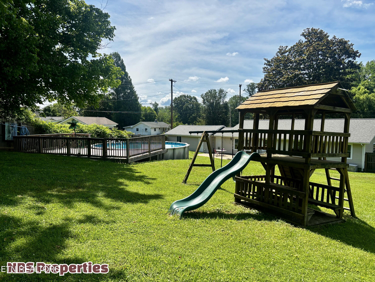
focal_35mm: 26
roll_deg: +0.1
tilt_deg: -3.7
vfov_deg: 53.1
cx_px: 188
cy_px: 141
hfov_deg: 67.3
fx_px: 282
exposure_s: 1/3311
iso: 50
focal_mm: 5.96
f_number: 1.6
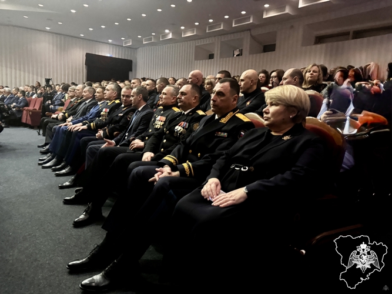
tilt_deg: -8.0
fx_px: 272
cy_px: 147
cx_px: 196
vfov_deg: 56.8
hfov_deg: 71.6
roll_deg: -3.3
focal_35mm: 24
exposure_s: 1/33
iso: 1000
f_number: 1.78
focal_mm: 6.76
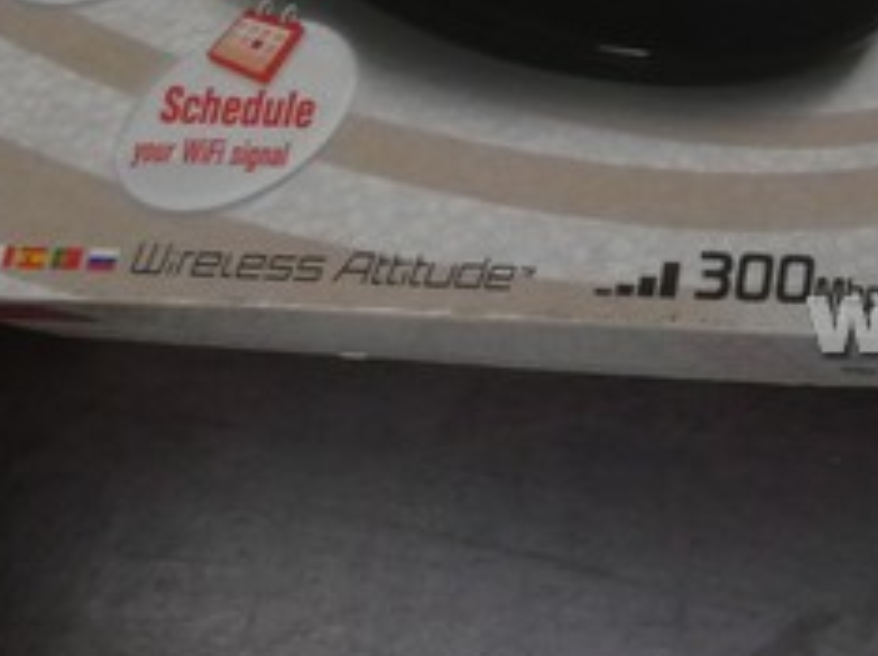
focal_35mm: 62
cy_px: -67
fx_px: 1571
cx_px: 1210
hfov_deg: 25.7
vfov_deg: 22.3
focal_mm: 3.6
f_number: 8
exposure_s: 1/60
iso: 400
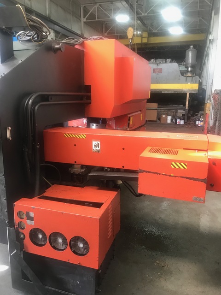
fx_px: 238
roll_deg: -0.1
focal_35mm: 28
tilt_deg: -11.0
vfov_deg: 63.4
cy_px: 148
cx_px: 110
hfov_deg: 49.7
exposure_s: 1/20
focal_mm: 3.99
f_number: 1.8
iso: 40
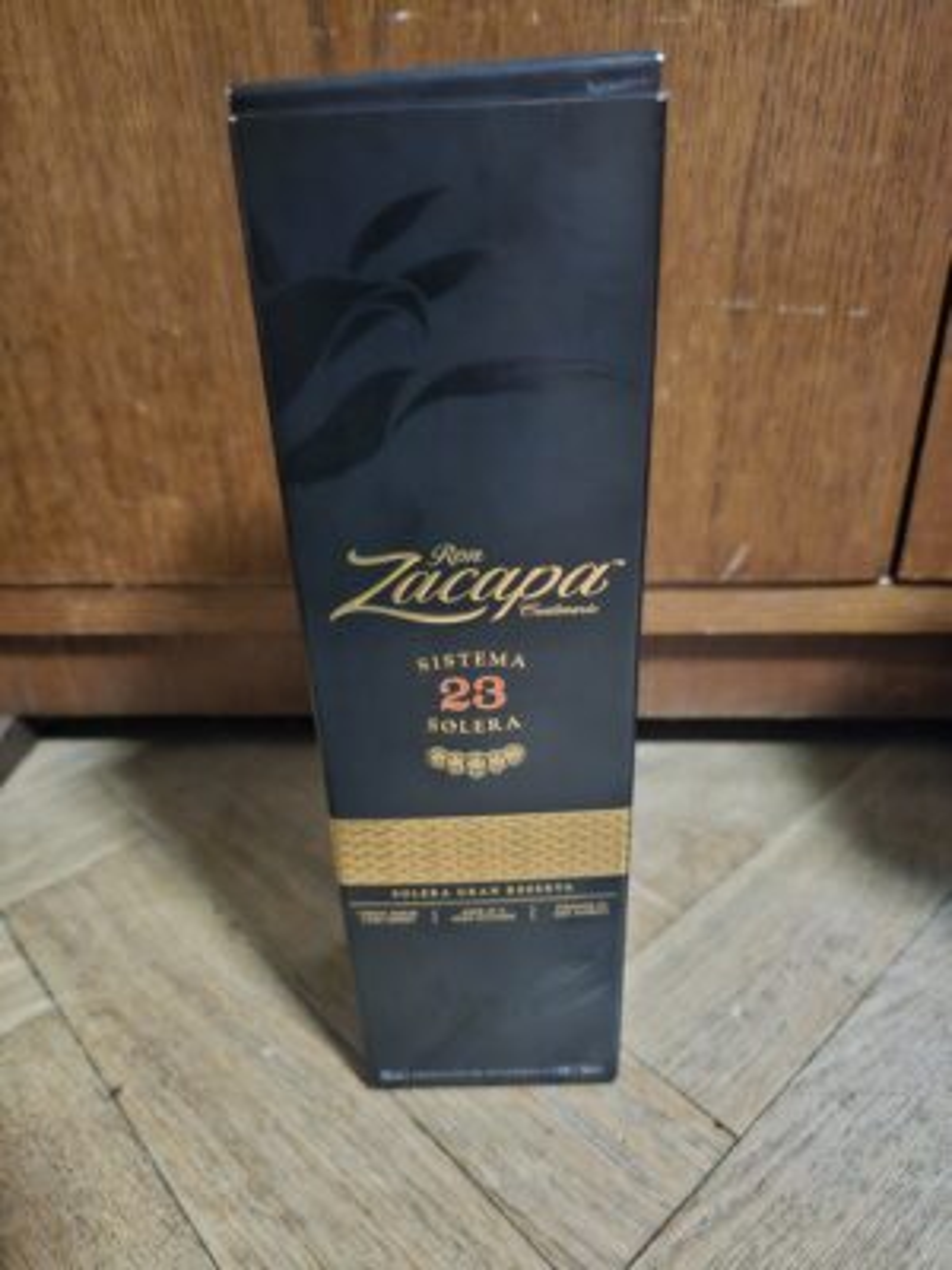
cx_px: 476
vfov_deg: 73.9
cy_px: 635
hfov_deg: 58.9
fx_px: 843
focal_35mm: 23
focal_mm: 6.3
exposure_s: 1/16.7
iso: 1600
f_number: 1.7
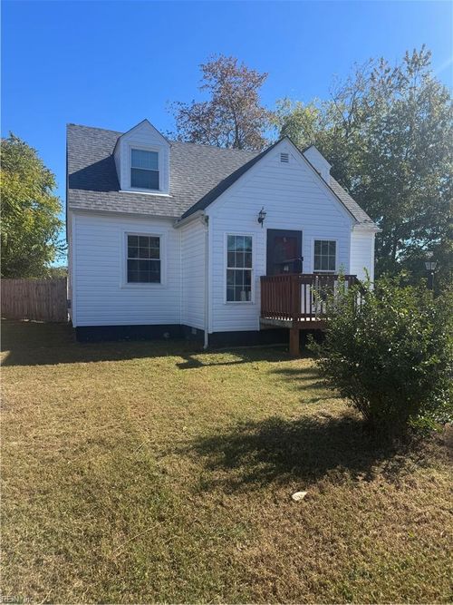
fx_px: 419
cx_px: 226
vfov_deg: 71.6
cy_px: 302
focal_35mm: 24
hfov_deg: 56.8
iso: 80
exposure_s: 1/2506
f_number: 1.78
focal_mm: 6.76
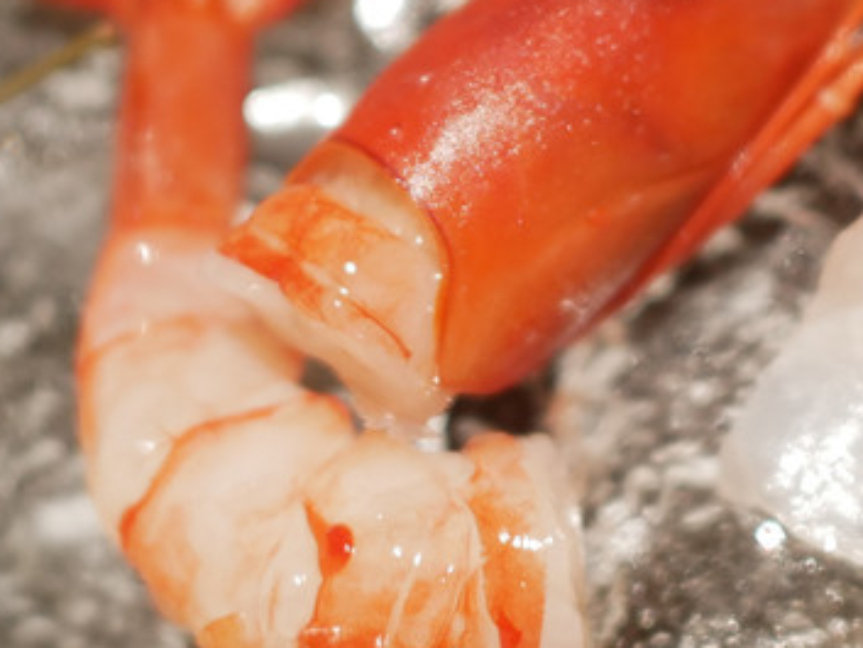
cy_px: 139
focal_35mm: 85
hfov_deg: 23.0
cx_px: 406
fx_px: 2120
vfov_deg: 17.3
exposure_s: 1/60
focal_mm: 15
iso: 400
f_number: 1.7
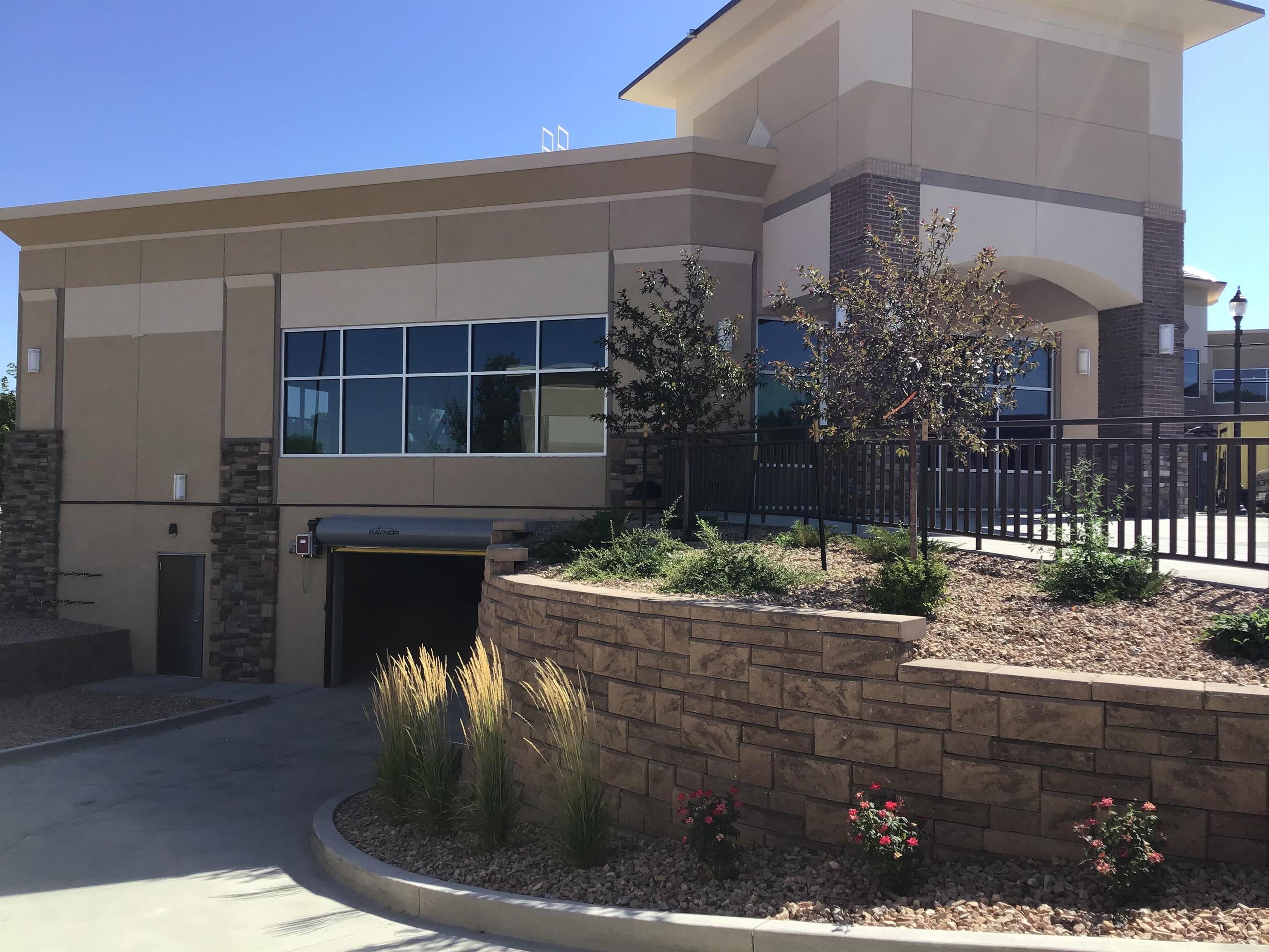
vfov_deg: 45.4
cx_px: 634
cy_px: 476
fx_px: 1136
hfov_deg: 58.4
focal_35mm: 31
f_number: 2.4
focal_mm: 3.3
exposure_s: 1/815
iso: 25
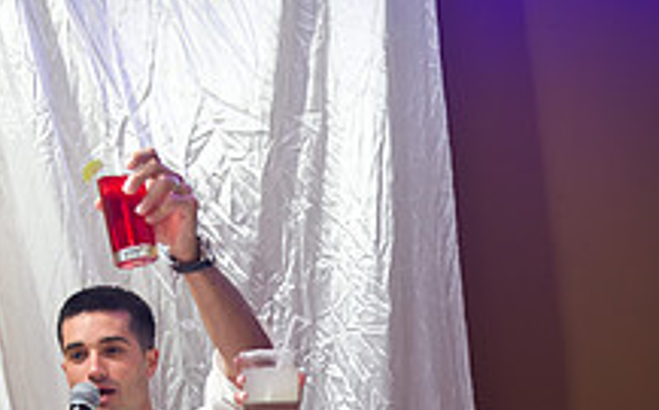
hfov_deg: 27.9
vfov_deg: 16.8
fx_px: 1327
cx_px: 290
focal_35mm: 74
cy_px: 489
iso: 1600
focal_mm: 35
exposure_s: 1/125
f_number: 3.2
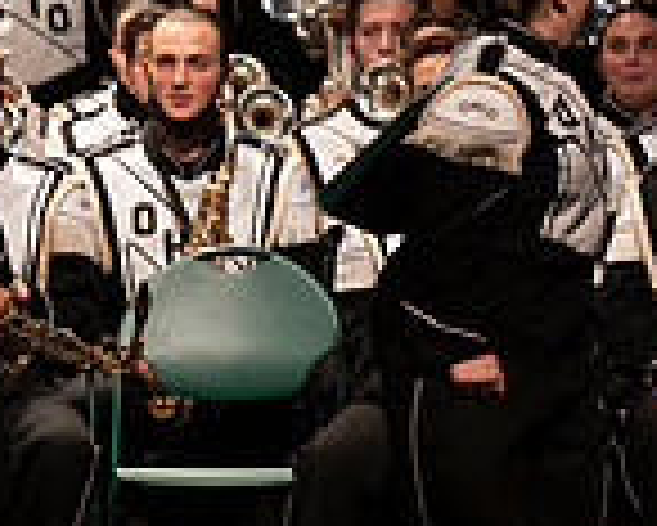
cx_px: -526
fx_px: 14457
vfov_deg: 2.1
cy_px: 54
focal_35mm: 743
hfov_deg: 2.6
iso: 2500
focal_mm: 200
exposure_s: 1/500
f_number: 2.8
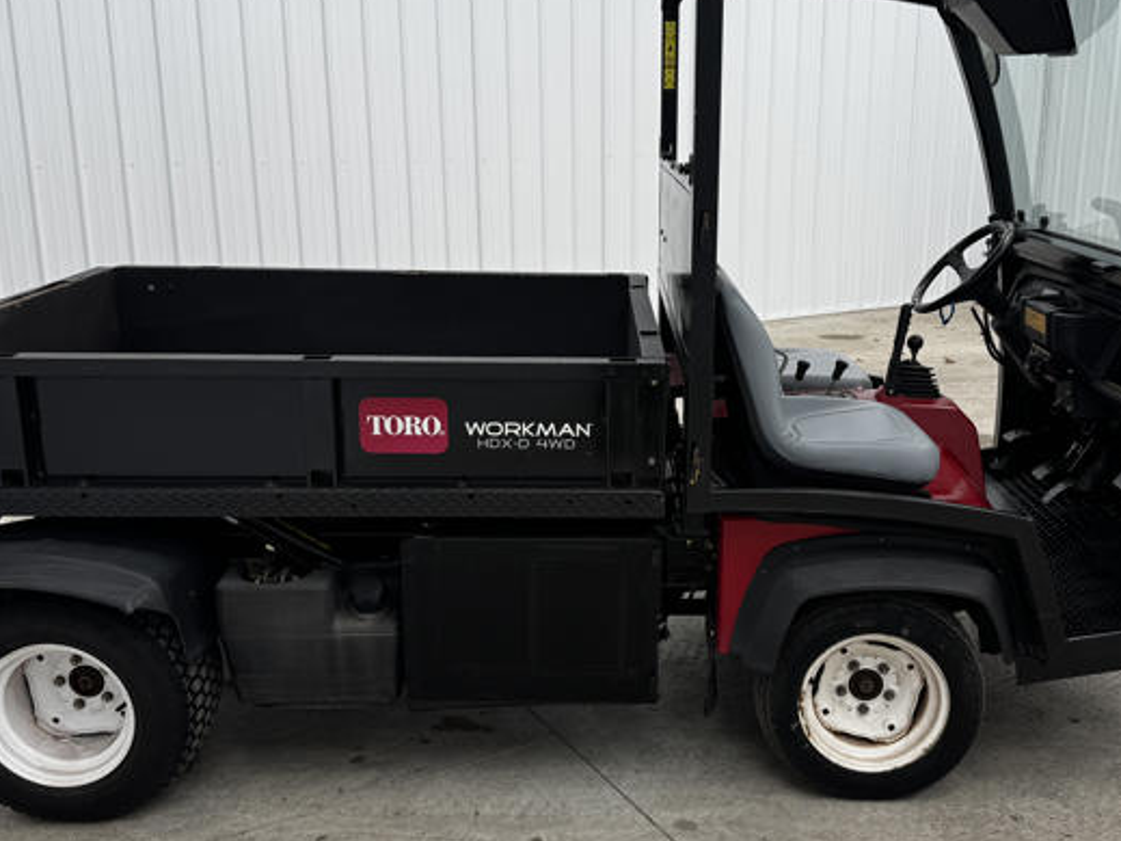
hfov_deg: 50.1
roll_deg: -0.6
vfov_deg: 38.7
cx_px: 618
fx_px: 1198
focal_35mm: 37
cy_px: 426
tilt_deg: -15.7
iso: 80
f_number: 1.78
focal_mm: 6.76
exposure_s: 1/120
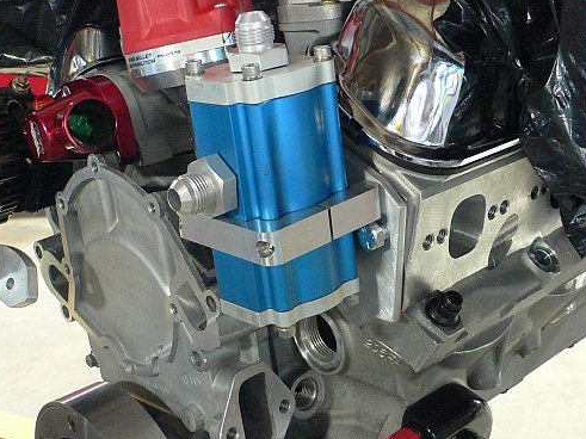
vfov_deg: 26.5
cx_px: 345
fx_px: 931
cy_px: 175
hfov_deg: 34.9
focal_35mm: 55
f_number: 2.8
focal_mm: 6.7
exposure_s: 1/4
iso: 200
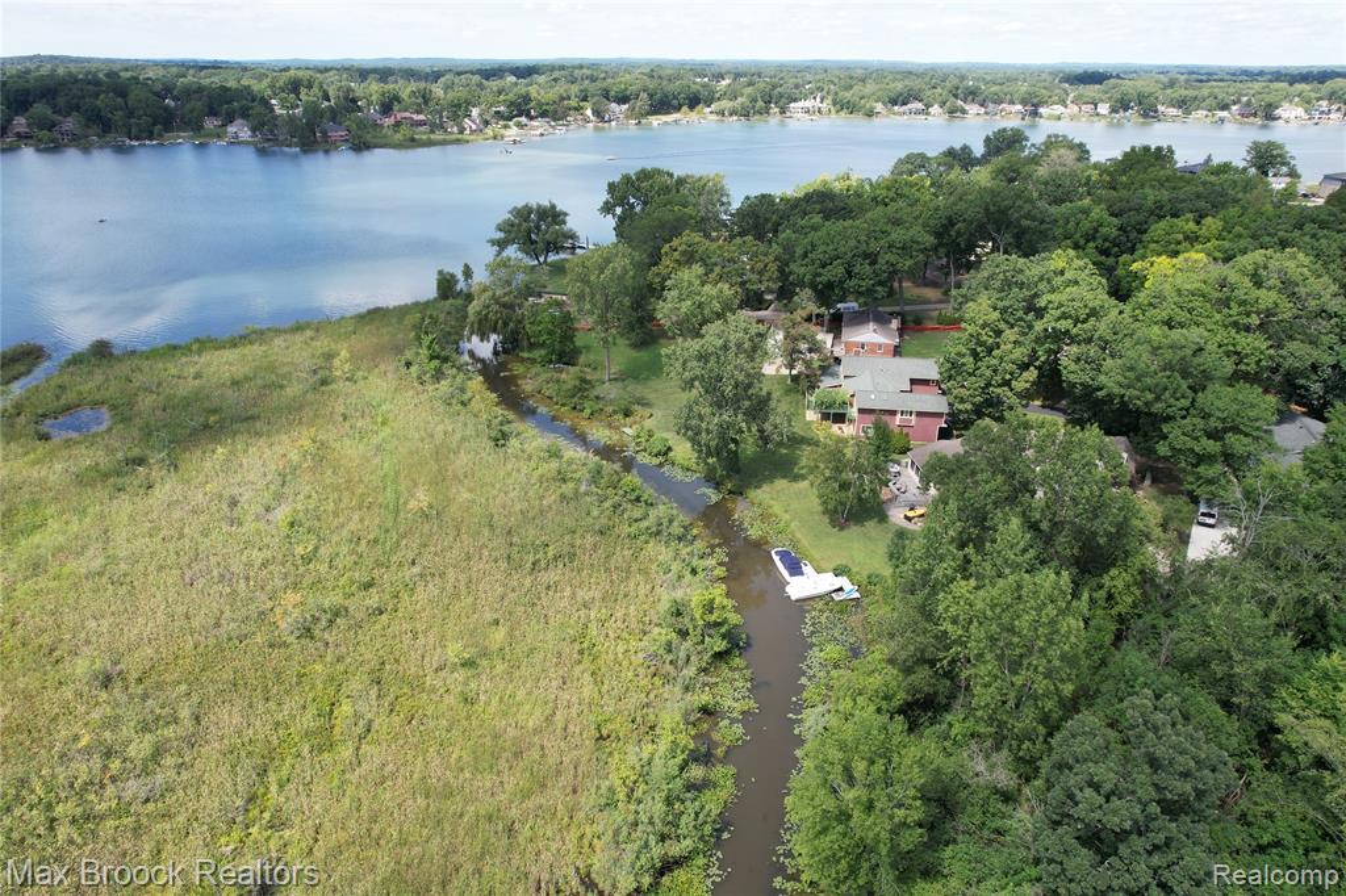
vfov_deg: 57.2
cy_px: 448
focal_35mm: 22
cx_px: 673
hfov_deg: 78.6
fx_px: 822
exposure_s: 1/1000
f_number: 2.8
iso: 140
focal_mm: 8.38
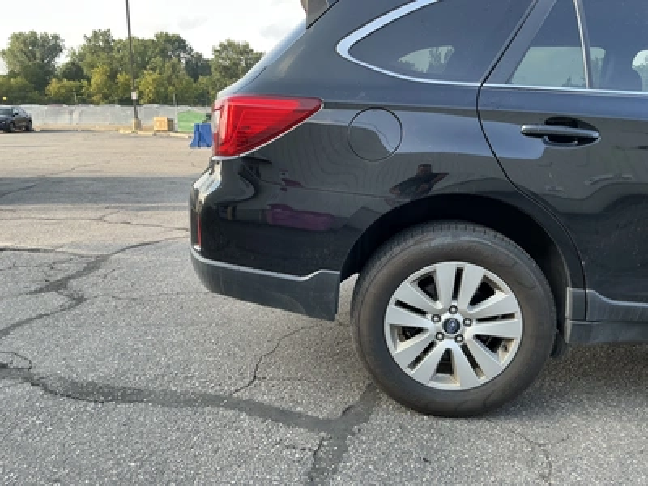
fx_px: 524
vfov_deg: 49.7
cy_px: 243
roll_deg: -0.3
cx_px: 324
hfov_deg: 63.4
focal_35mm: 28
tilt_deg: -12.0
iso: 16
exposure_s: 1/132
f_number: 1.8
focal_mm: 3
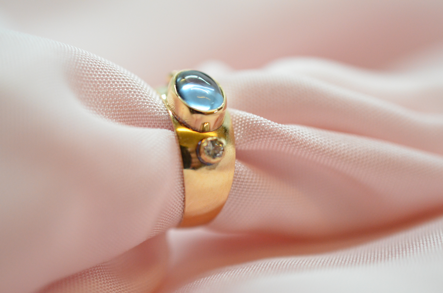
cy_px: 146
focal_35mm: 60
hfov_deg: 33.5
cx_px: 222
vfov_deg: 22.5
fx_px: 737
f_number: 4
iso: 4000
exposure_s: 1/2500
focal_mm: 40
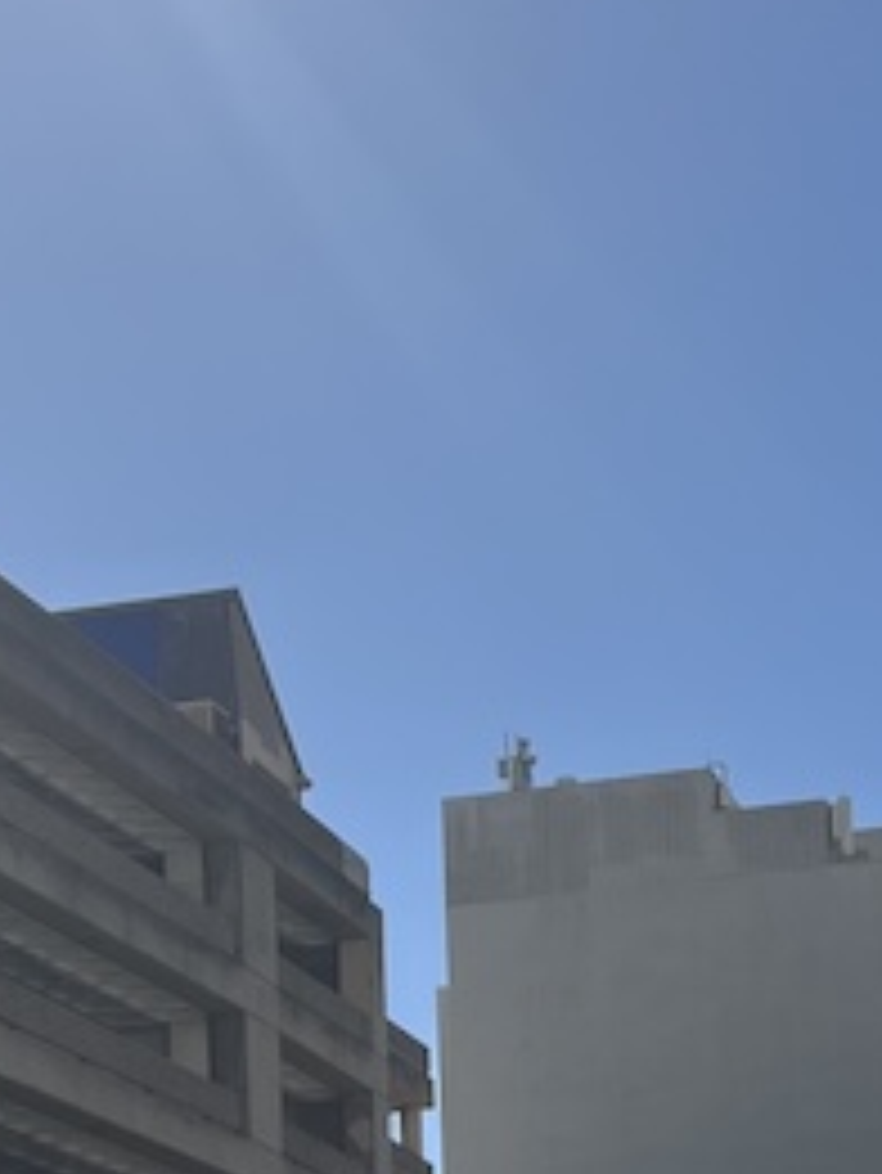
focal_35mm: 102
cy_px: 1561
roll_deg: +1.5
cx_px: 729
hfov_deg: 14.4
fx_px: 3462
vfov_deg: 17.9
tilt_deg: +5.1
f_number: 1.6
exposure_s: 1/5848
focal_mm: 5.1
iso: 50
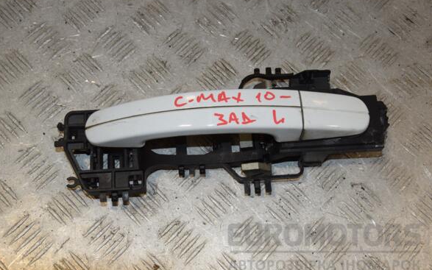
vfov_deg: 25.8
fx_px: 589
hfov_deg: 40.3
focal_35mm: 50
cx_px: 214
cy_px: 137
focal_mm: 32
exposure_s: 1/200
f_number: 11
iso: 800
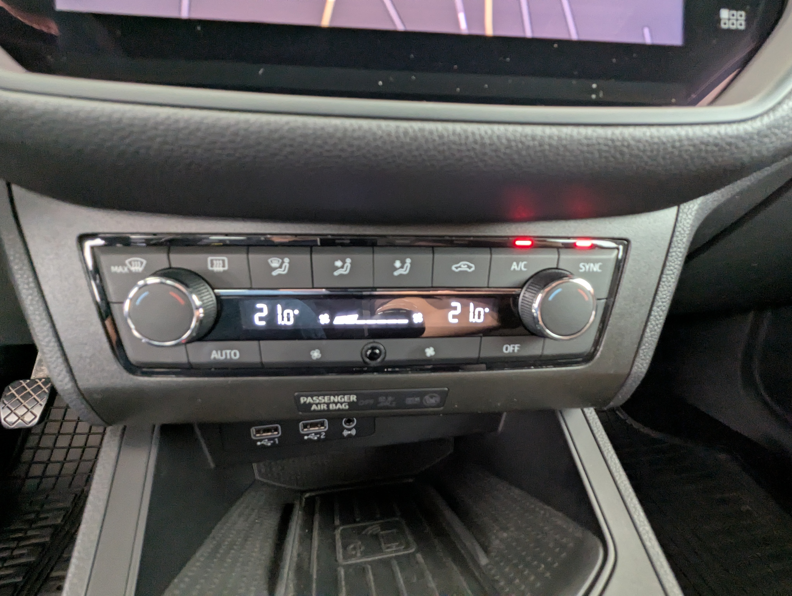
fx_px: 367
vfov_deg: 78.2
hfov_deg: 94.4
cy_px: 298
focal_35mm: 16
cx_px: 396
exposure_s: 1/23.5
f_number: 2.2
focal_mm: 2.35
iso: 292
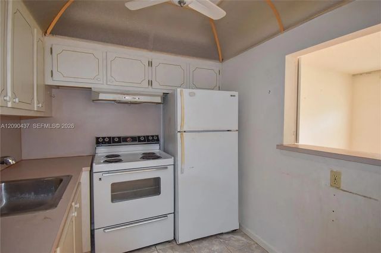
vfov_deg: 69.6
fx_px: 182
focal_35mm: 17
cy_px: 126
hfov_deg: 92.5
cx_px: 190
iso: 560
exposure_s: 1/200
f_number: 5.6
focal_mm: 11.5
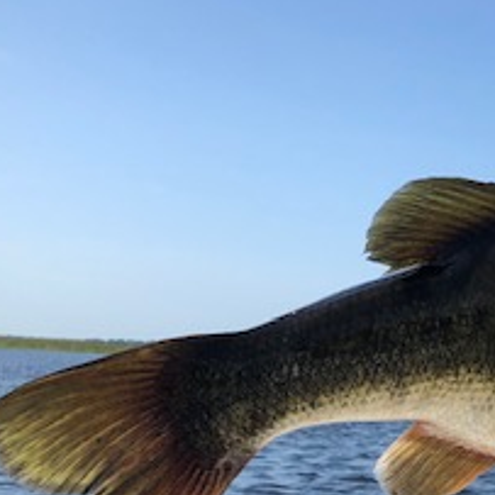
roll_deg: -2.0
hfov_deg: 20.1
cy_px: 319
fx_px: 1262
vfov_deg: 22.1
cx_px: 671
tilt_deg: +0.1
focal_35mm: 78
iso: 20
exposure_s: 1/1548
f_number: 1.8
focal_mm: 3.99
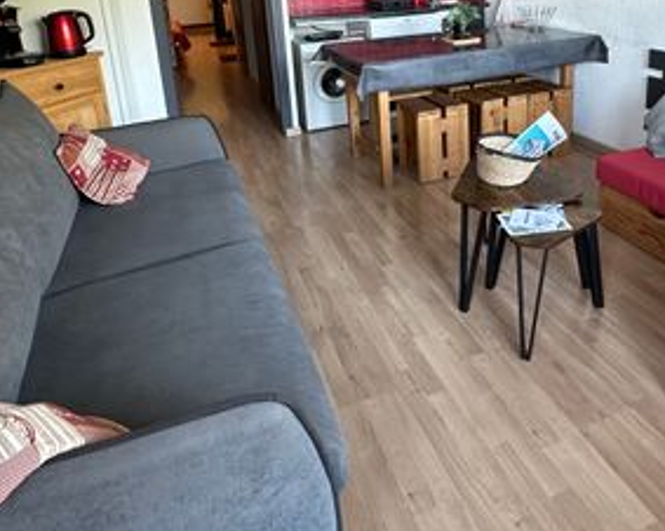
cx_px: 404
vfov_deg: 47.1
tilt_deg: -16.0
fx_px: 570
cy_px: 103
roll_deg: +1.9
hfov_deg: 59.9
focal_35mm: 29
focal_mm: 2.22
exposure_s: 1/69
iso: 320
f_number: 2.2
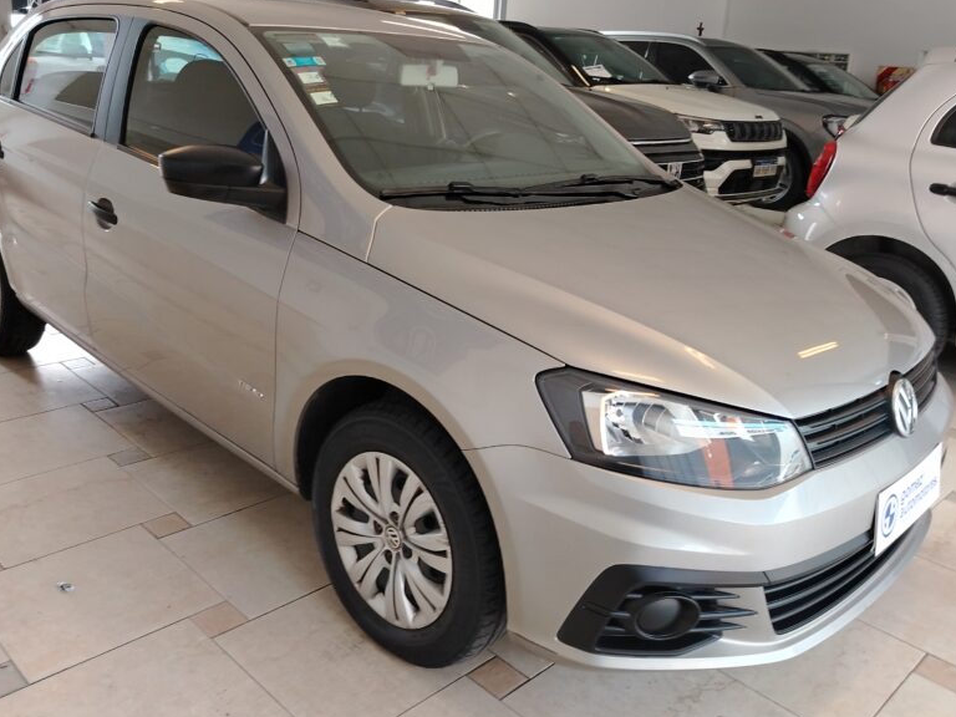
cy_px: 293
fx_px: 884
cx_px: 466
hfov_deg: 56.8
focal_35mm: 32
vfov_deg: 44.0
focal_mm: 5.25
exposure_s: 1/50
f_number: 1.75
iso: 259
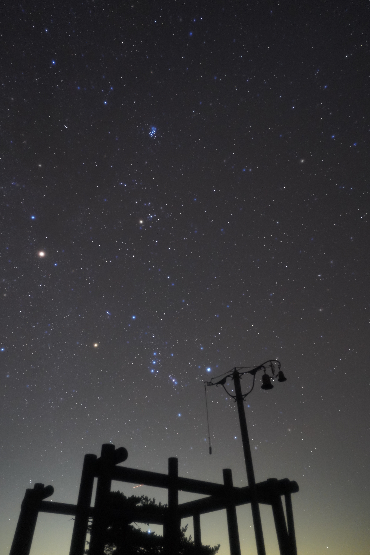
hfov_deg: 55.0
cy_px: 285
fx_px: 355
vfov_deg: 76.1
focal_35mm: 23
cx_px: 162
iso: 3200
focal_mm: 20
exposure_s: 8
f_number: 1.8
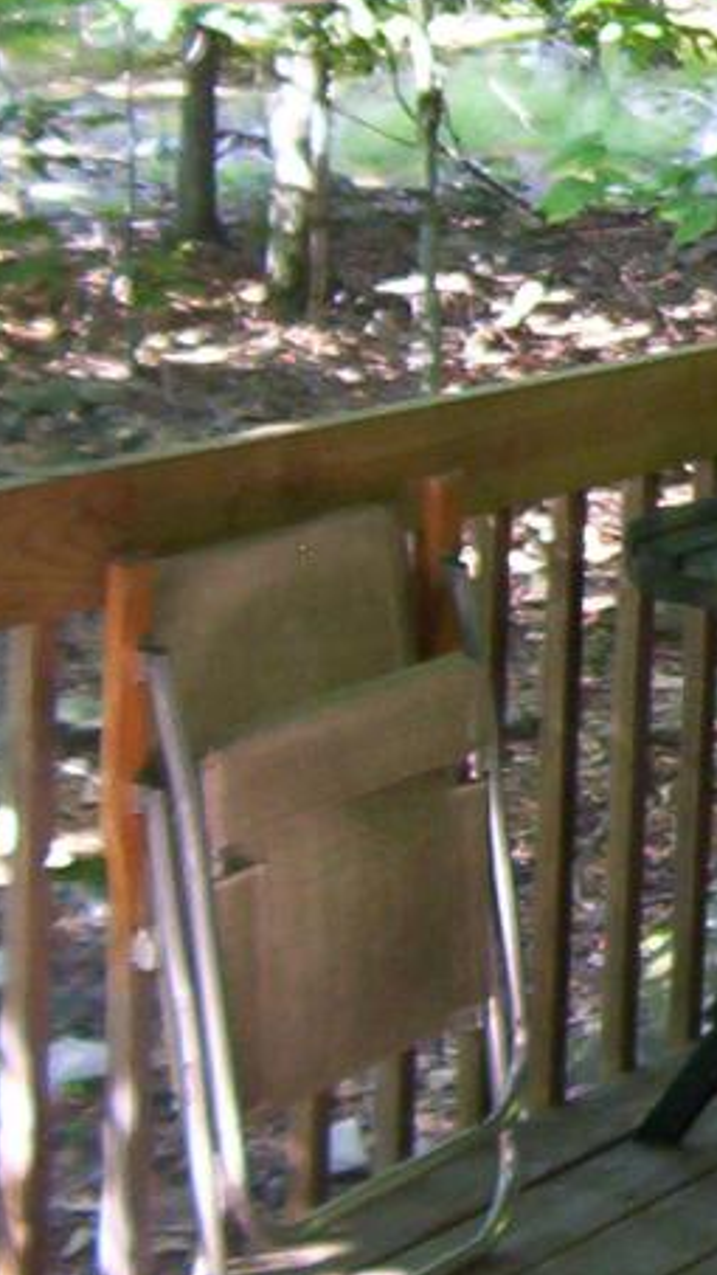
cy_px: 281
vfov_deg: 19.1
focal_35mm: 111
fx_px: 3750
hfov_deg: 10.1
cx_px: 1420
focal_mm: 5.54
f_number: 2.76
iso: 140
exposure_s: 1/30
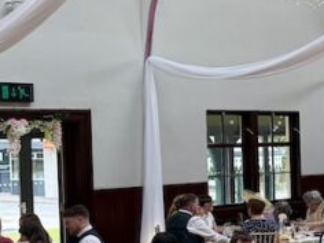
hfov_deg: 16.5
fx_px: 973
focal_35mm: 104
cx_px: 538
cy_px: 172
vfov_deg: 14.2
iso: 125
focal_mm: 6.76
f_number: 1.78
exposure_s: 1/233
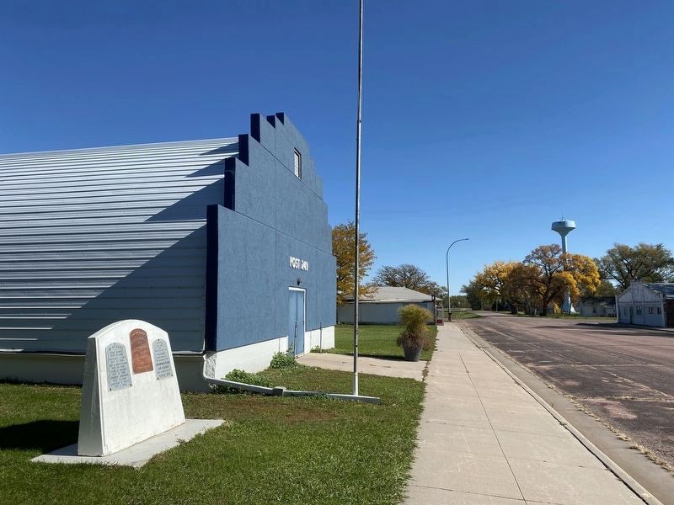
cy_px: 252
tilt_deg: +7.5
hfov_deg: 67.3
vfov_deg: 53.1
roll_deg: +1.1
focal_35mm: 26
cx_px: 337
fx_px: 506
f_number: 1.8
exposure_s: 1/3610
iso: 32
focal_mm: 4.25
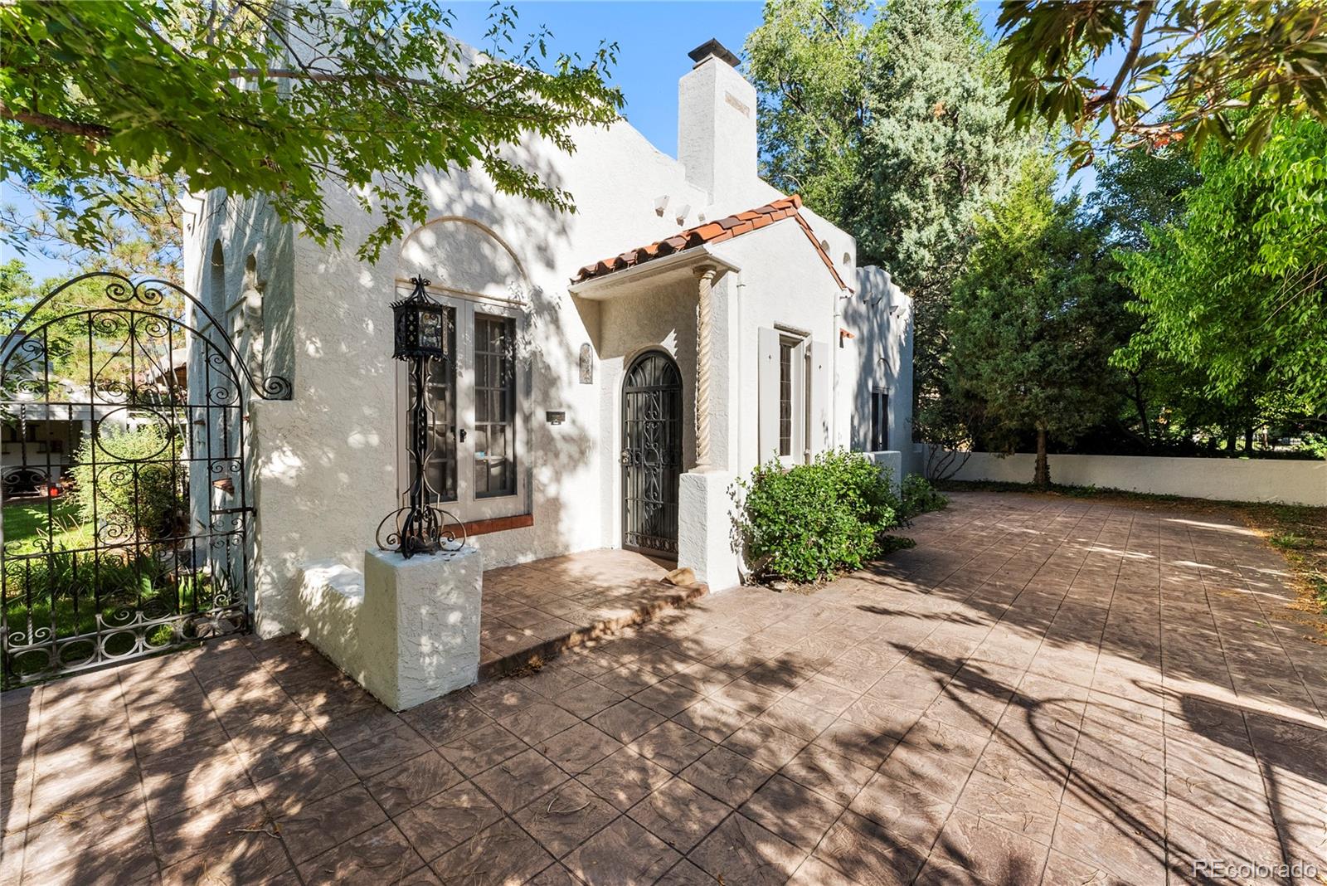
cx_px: 664
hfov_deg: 104.2
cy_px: 443
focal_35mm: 14
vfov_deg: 81.3
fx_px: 516
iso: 640
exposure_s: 1/1600
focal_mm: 14
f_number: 8
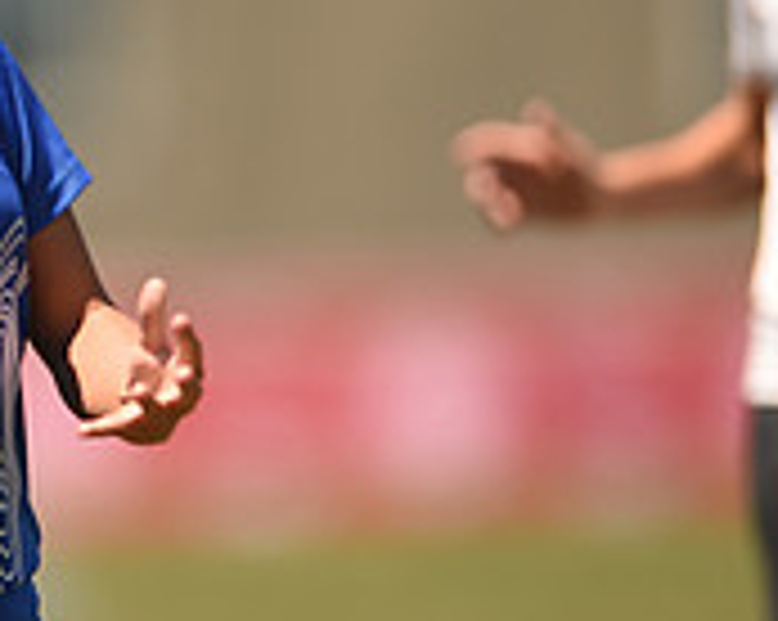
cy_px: 142
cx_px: -211
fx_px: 28911
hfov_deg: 1.5
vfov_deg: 1.2
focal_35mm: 1257
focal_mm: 400
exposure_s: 1/1600
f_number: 2.8
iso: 100
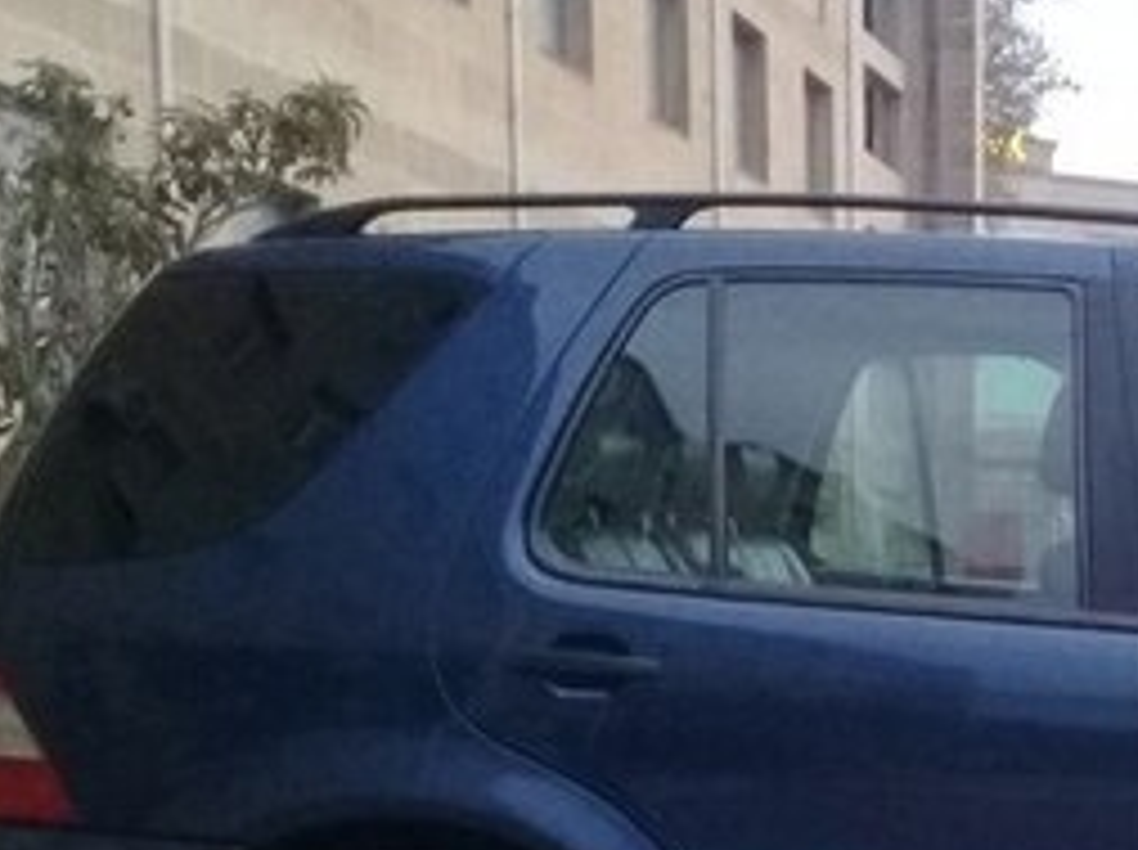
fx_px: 2659
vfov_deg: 17.1
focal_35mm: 81
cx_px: 1286
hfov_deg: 22.6
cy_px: 1091
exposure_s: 1/17
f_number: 2.2
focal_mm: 3.3
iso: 250
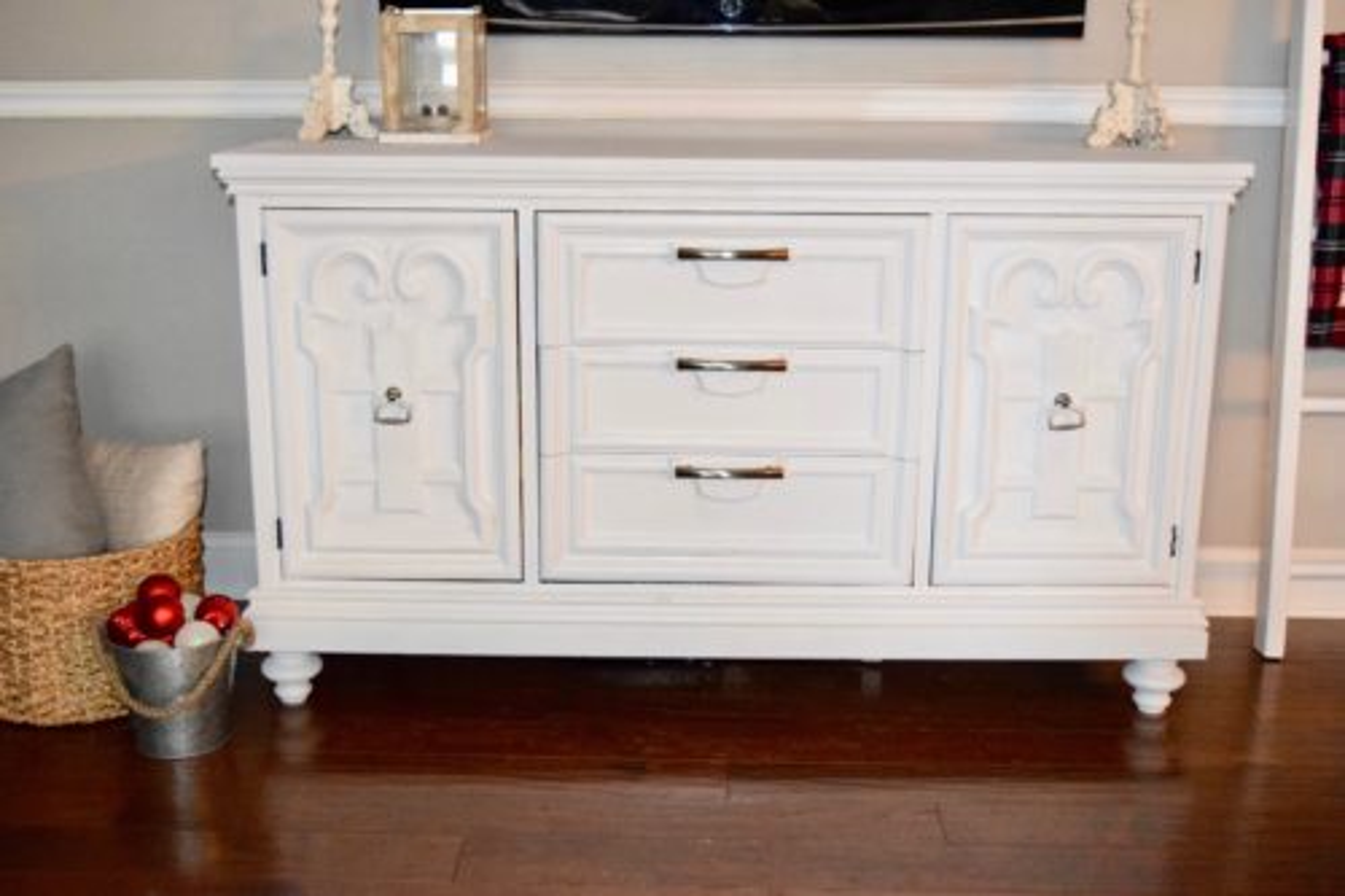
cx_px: 672
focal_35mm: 42
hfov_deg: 46.4
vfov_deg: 31.9
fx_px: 1569
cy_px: 448
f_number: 4.5
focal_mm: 28
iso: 6400
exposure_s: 1/50
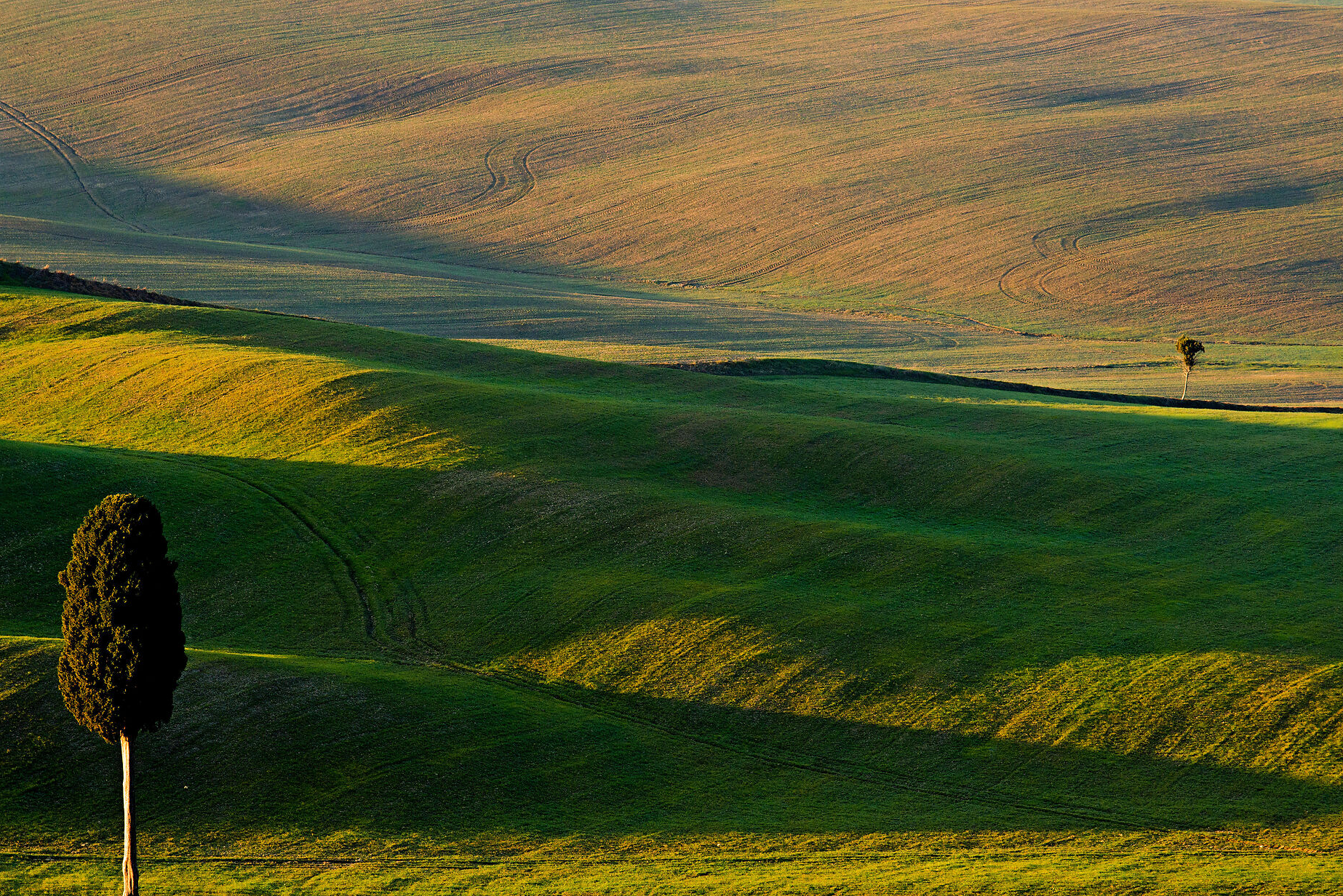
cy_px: 520
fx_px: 9702
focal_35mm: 260
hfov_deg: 7.9
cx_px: 661
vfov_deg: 5.3
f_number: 8
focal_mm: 200
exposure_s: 1/250
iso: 200
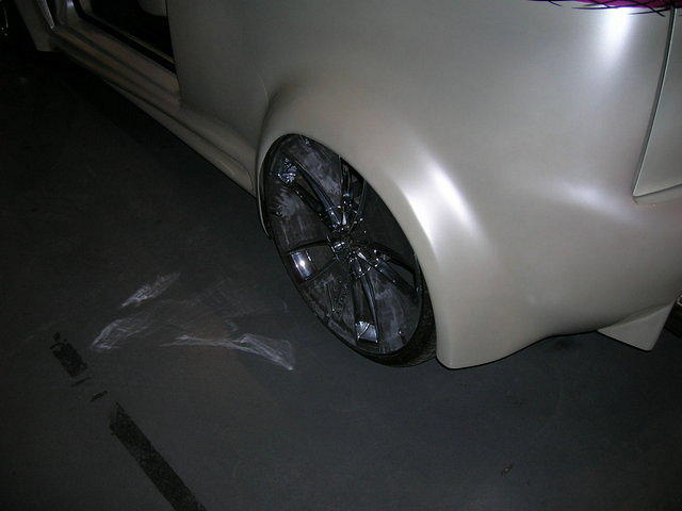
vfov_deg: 41.8
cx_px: 341
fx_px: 670
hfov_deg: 54.0
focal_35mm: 34
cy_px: 256
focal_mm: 5.7
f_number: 2.9
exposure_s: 1/60.1
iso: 50
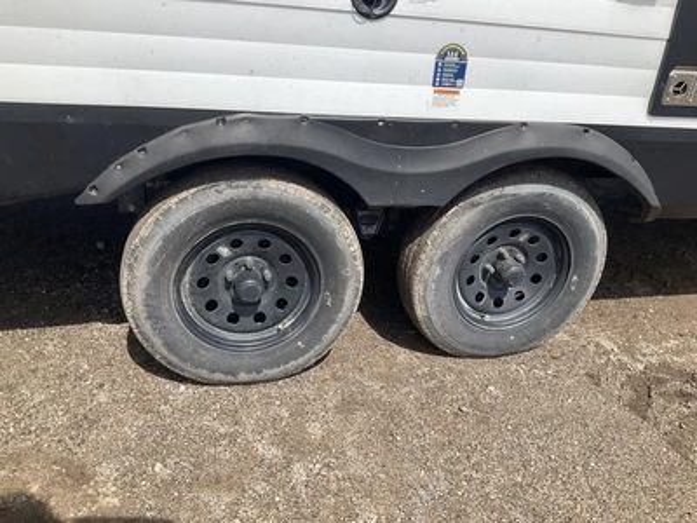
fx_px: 584
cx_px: 348
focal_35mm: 29
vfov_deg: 48.2
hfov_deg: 61.7
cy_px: 262
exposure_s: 1/1577
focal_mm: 3
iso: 25
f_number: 1.8
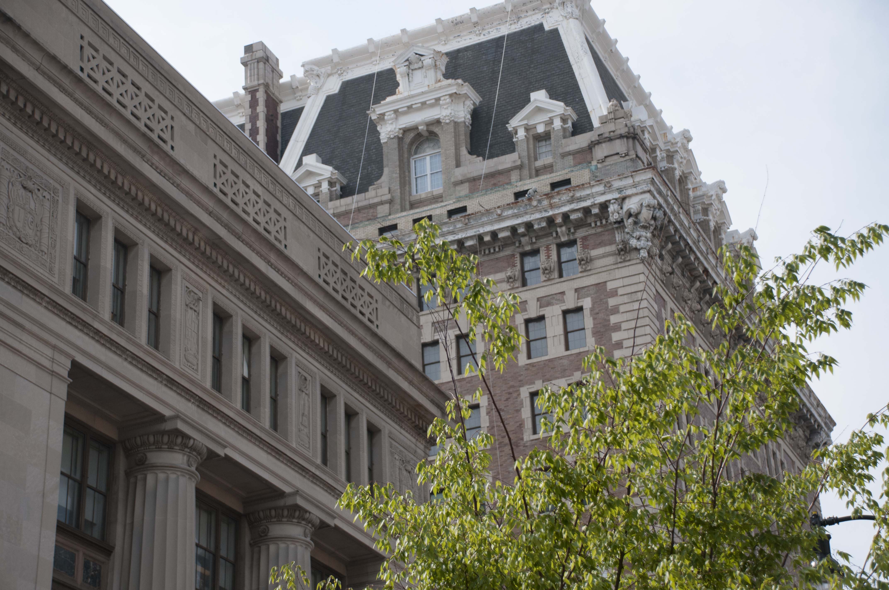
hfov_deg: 27.0
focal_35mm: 75
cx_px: 444
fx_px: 1850
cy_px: 295
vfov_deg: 18.1
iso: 320
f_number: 5.6
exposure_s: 1/2000
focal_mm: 50
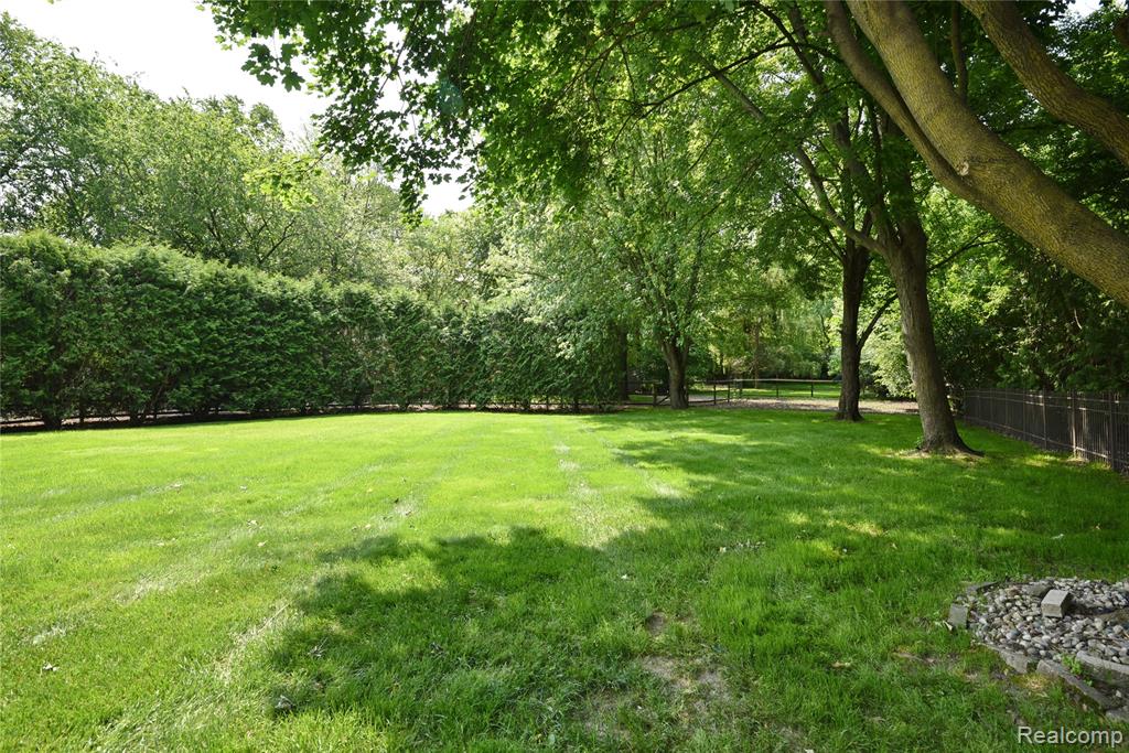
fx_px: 596
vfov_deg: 64.6
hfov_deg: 86.9
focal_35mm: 19
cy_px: 376
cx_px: 564
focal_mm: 19
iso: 320
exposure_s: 1/160
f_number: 9
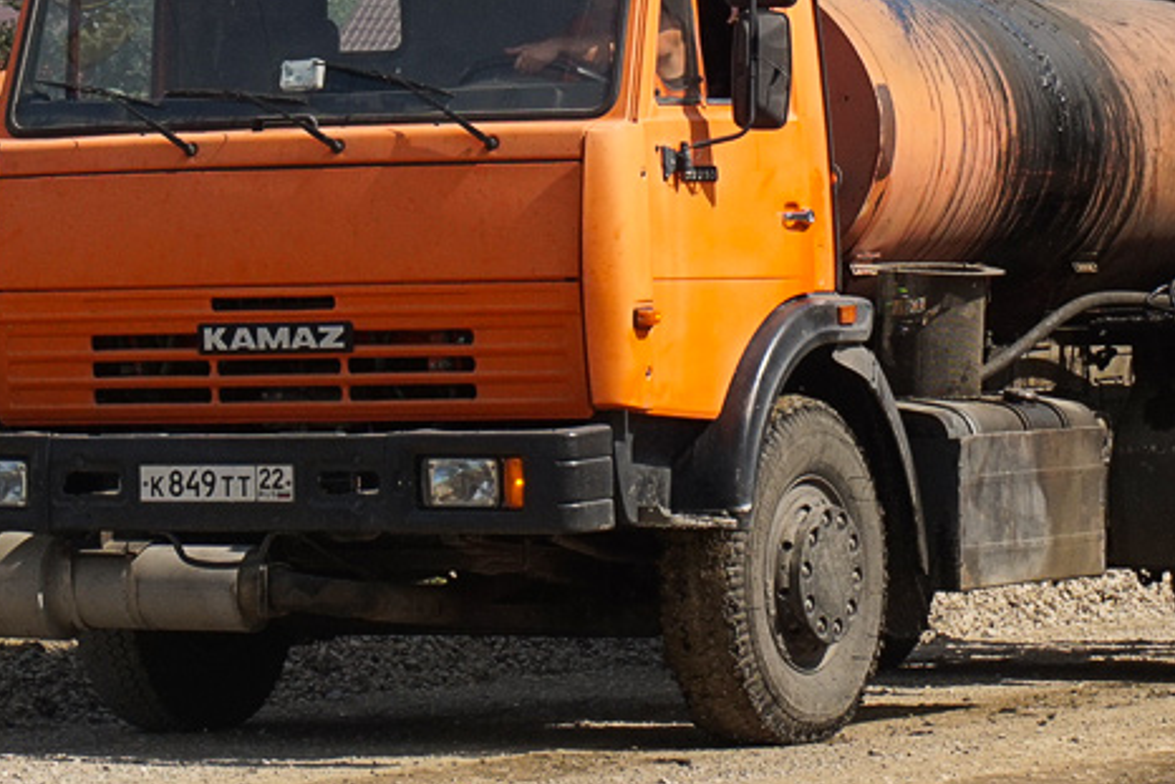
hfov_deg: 10.9
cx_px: 714
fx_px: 6180
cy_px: 50
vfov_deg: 7.2
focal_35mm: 189
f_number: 8
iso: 250
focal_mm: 49
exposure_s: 1/800
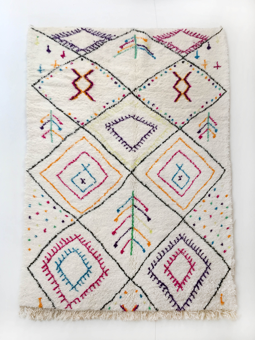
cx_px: 128
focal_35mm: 29
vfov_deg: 61.7
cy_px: 170
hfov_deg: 48.2
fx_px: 285
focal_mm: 4.15
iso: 32
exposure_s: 1/33
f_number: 2.2
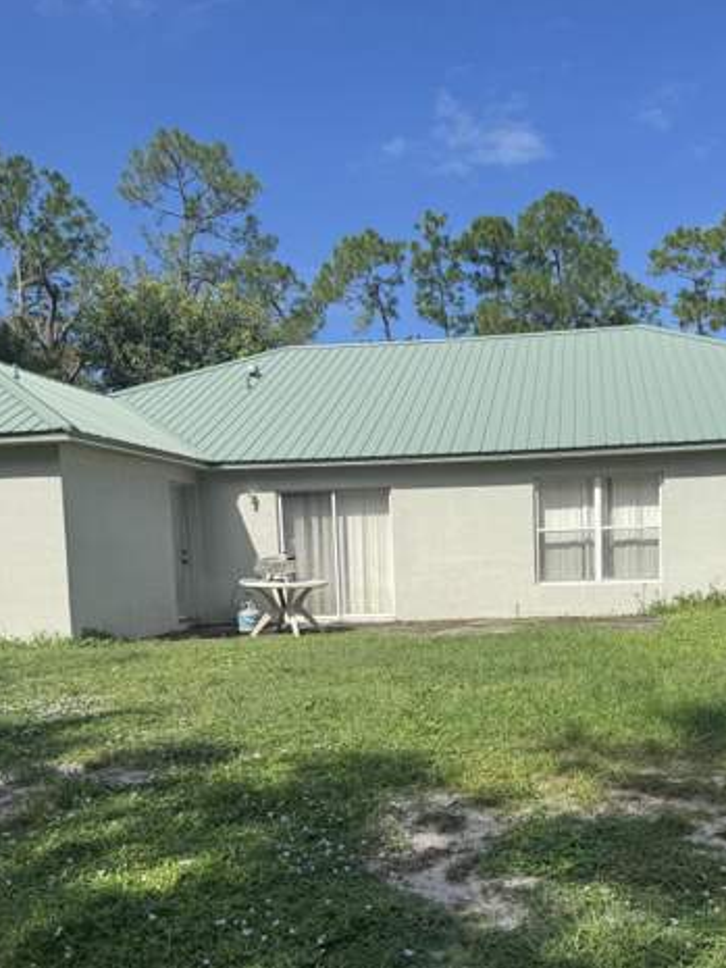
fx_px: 922
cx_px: 478
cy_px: 649
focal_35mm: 33
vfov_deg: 54.2
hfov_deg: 42.4
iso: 80
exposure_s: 1/5348
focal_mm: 6.76
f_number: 1.78
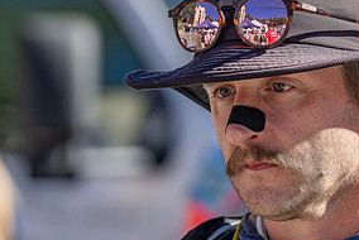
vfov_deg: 3.4
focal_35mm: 400
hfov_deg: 5.1
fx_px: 3993
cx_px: 271
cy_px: 156
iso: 500
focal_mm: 171
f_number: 4
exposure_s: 1/3200
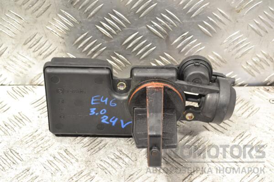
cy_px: 91
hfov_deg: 29.2
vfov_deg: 19.7
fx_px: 525
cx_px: 137
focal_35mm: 69
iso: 3200
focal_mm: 46
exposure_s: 1/160
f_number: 6.3
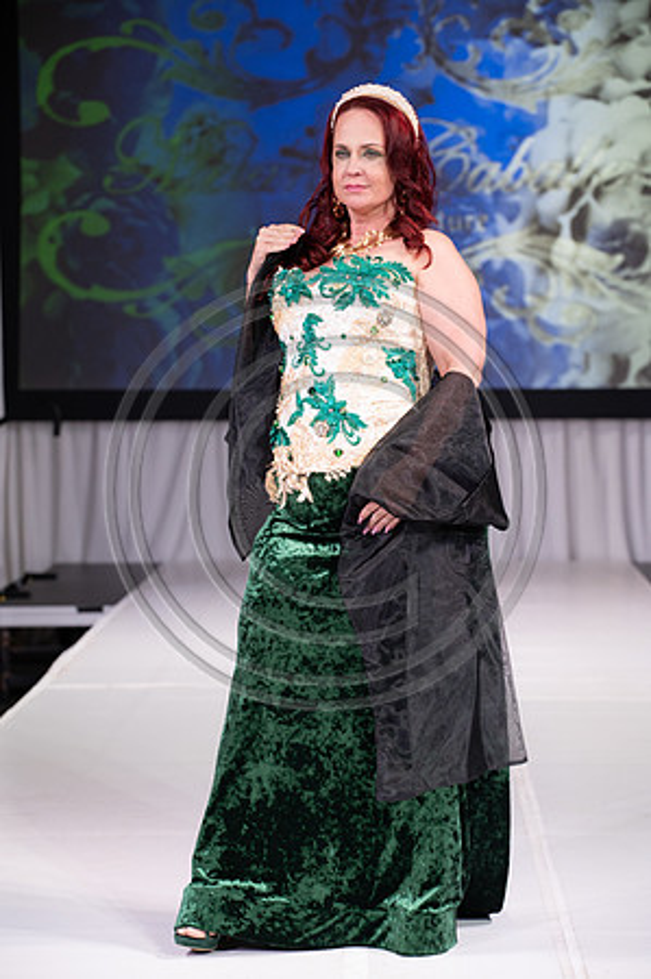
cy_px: 490
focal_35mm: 110
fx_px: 2990
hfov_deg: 12.4
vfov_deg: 18.6
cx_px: 326
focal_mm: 110
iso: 2000
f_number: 5.6
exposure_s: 1/400
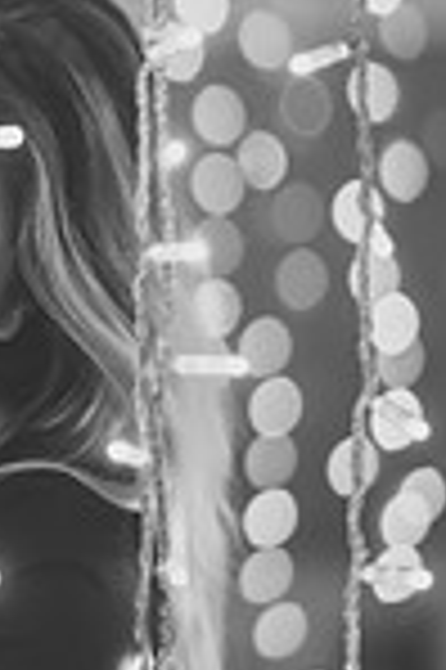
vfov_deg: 11.7
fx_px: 3259
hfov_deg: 7.7
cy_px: 243
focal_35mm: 175
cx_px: -221
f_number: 1.4
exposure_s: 1/320
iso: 2500
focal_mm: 58
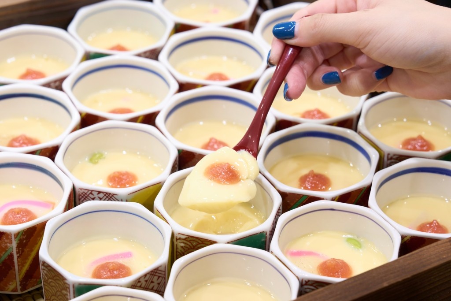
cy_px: 150
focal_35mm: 105
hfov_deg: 19.5
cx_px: 226
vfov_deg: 13.0
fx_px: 1316
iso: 250
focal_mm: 70
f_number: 5.6
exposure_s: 1/13
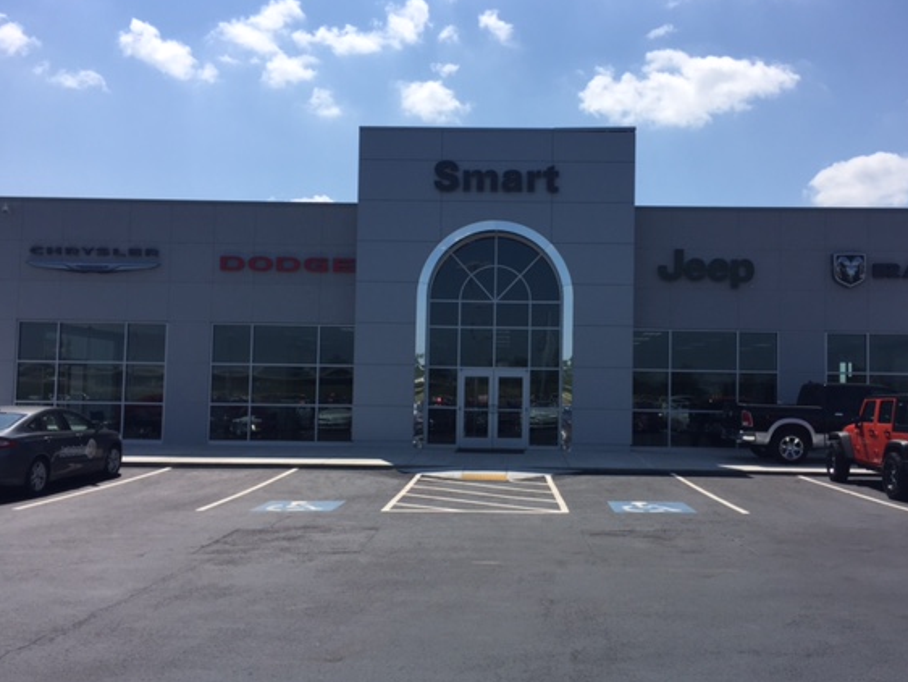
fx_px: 866
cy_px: 354
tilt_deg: +5.2
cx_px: 501
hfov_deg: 55.2
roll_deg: -2.3
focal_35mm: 33
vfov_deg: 43.0
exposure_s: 1/3300
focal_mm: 4.15
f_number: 2.2
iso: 32
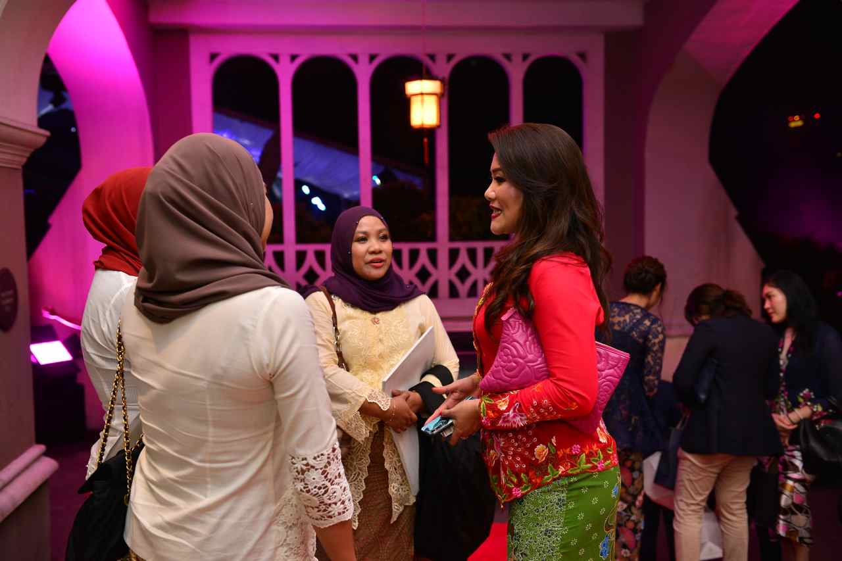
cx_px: 421
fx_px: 889
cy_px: 280
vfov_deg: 35.0
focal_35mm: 38
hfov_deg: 50.7
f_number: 3.5
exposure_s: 1/125
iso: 800
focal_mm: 38
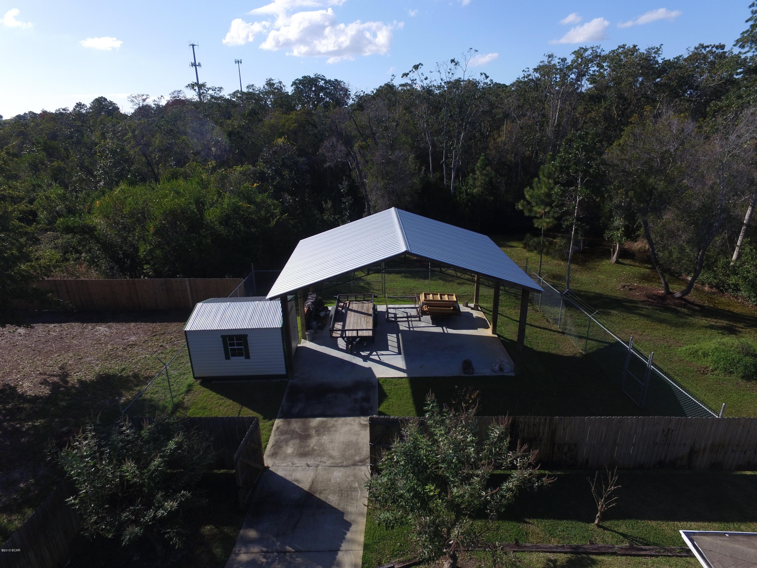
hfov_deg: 81.7
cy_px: 284
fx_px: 437
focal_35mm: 20
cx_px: 378
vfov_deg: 66.0
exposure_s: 1/1130
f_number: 2.8
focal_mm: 3.61
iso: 100
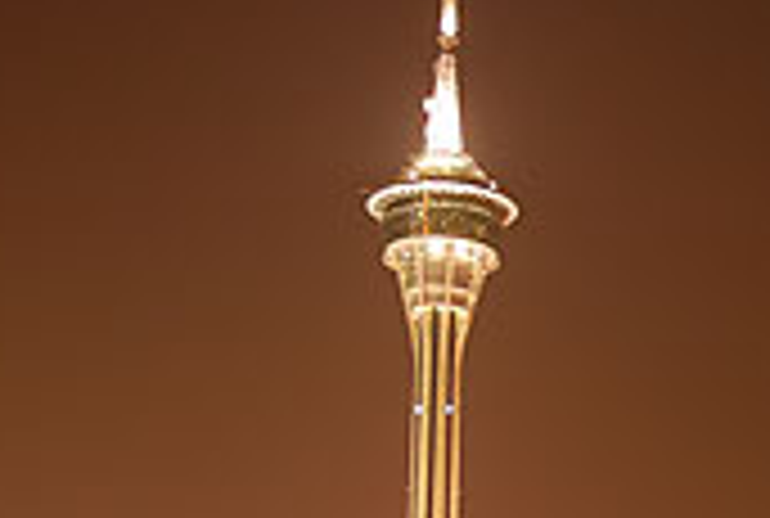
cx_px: 802
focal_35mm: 106
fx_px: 2280
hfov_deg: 18.6
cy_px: 444
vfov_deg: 12.9
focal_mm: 27
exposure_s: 6
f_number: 3.8
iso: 100
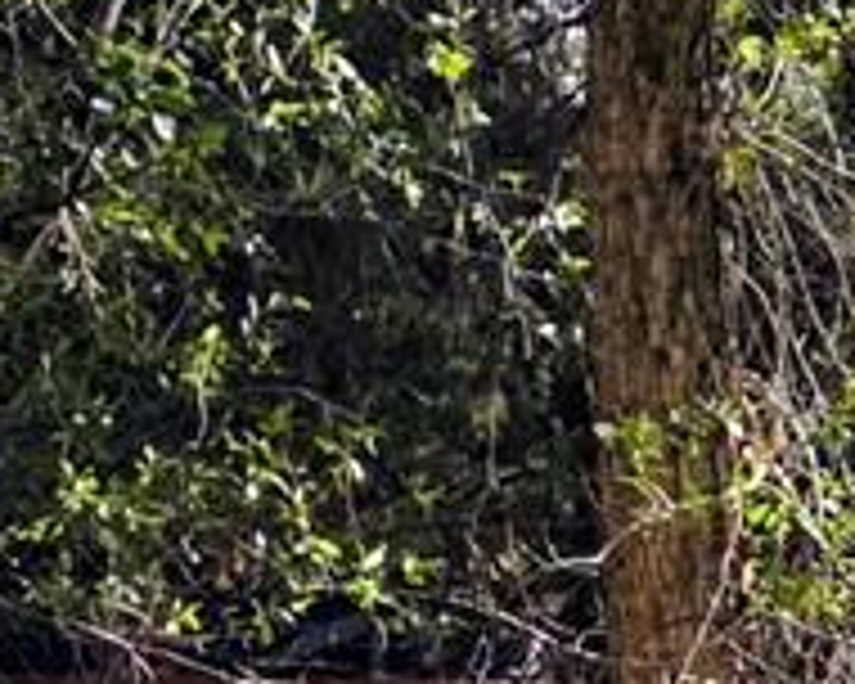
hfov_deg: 8.7
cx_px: 2398
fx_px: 4783
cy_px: 184
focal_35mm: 189
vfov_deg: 8.2
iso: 80
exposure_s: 1/2723
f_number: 1.7
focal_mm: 6.3
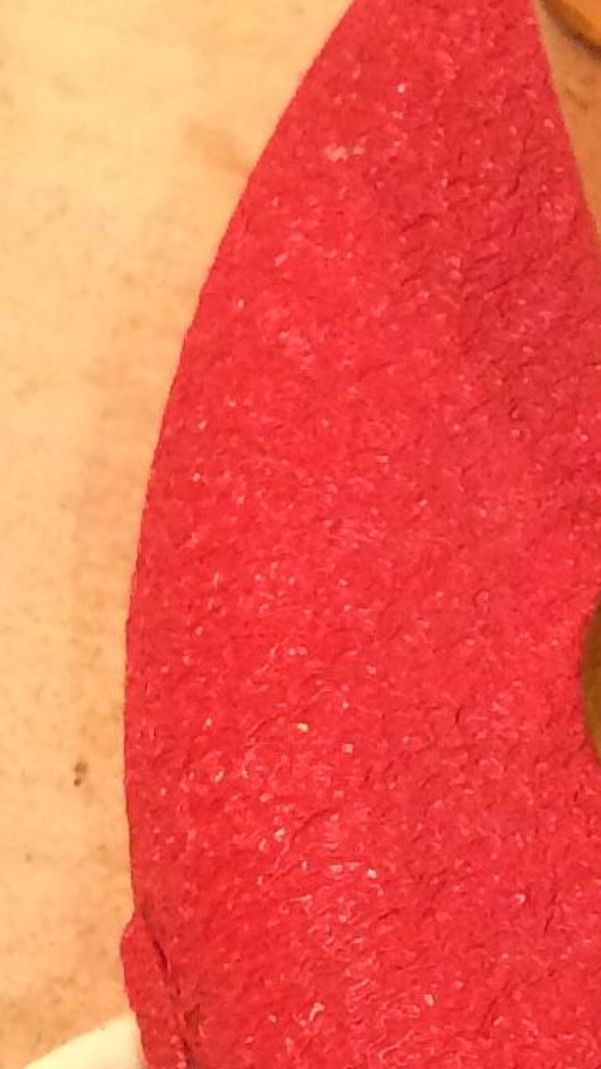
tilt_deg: -52.8
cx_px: 1742
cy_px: 126
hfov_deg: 6.9
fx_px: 4531
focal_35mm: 160
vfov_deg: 13.3
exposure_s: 1/33
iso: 80
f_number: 2.2
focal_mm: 4.15
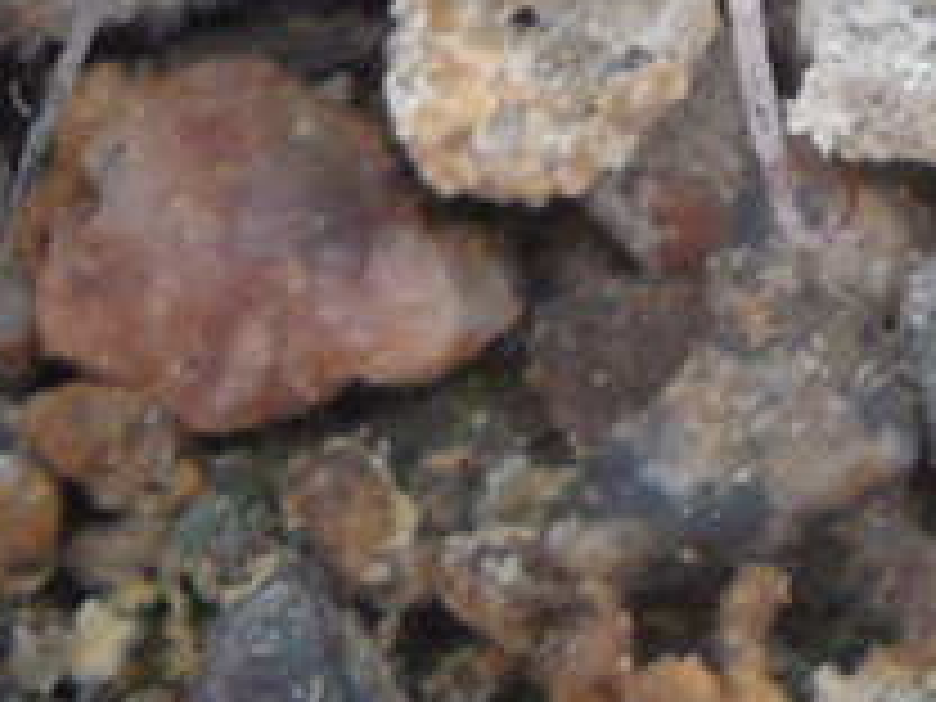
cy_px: -1089
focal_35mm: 238
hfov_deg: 8.3
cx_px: 936
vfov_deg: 5.9
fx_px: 6435
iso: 280
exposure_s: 1/30
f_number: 3.6
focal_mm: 5.6
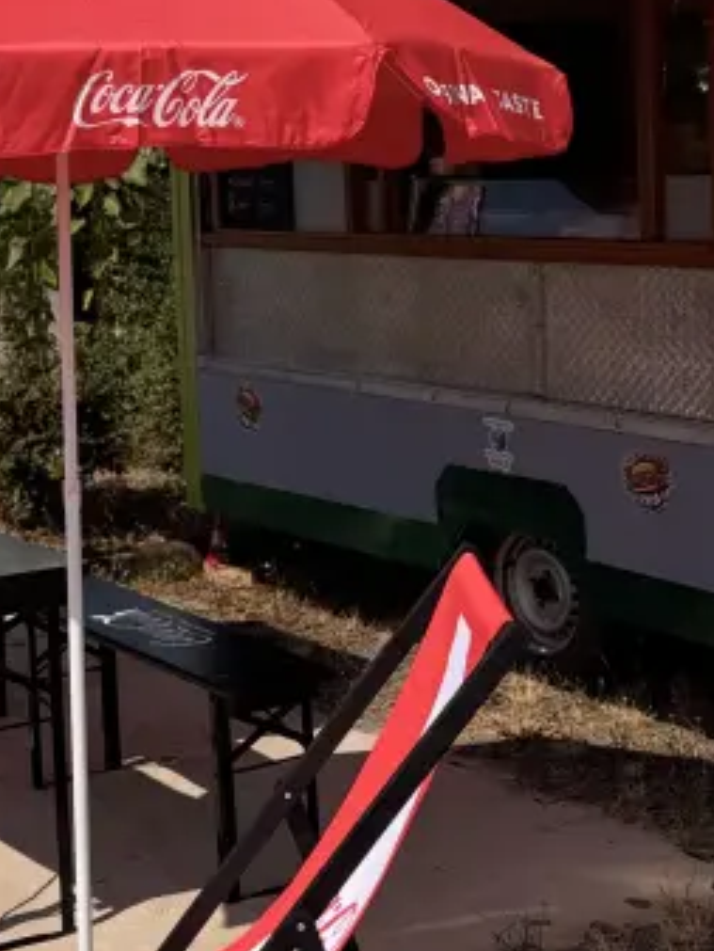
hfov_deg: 19.2
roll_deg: +1.1
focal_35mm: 76
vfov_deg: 25.6
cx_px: 116
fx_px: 2089
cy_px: 360
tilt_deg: -5.2
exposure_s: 1/9009
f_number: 1.78
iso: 80
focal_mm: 6.76
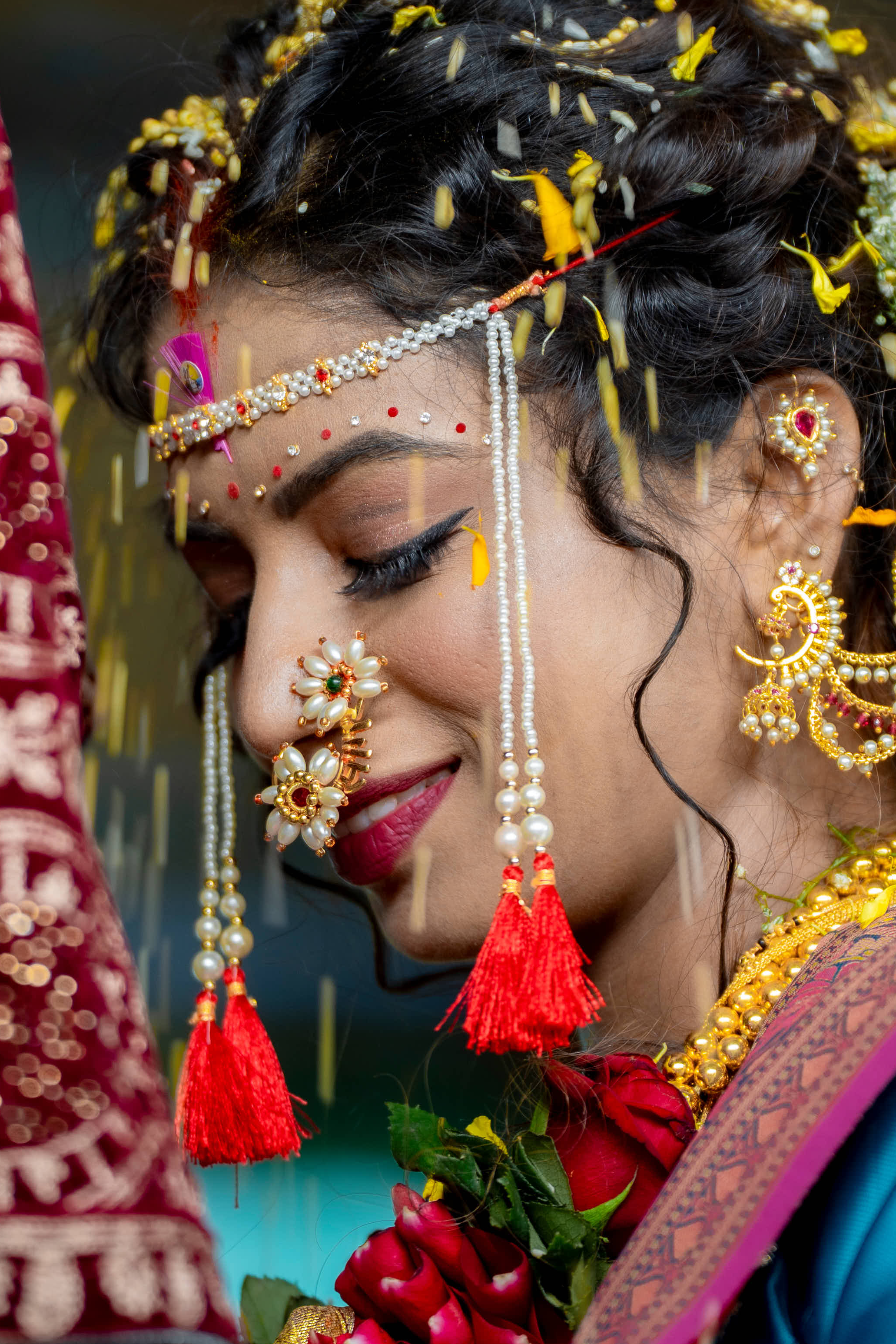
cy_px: 244
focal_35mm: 260
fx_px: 9704
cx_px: 519
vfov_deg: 7.9
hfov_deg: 5.3
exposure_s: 1/80
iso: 100
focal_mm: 134
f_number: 2.8
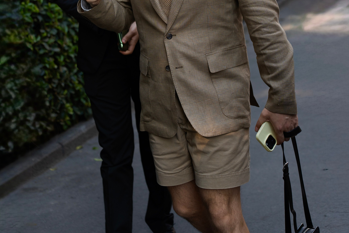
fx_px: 708
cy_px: 10
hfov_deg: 27.7
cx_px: 174
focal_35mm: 73
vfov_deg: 18.3
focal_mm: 48
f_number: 2.8
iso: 640
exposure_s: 1/1000
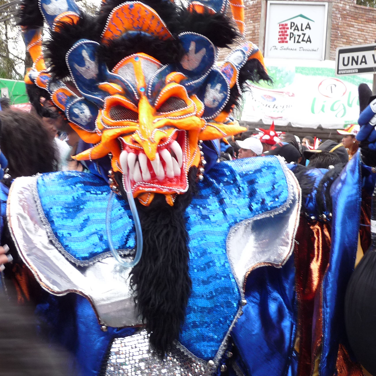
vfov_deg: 32.7
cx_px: 152
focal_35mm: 52
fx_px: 639
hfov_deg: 32.7
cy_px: 164
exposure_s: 1/50
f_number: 2.8
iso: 100
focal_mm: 4.8
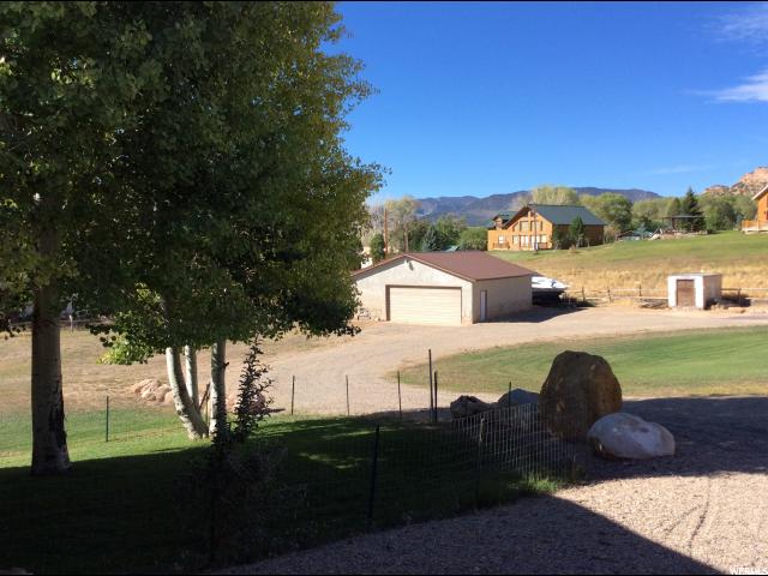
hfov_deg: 56.8
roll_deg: +1.4
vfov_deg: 44.2
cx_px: 384
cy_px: 288
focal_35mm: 32
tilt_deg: -5.2
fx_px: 710
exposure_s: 1/937
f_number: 2.4
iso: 32
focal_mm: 3.3
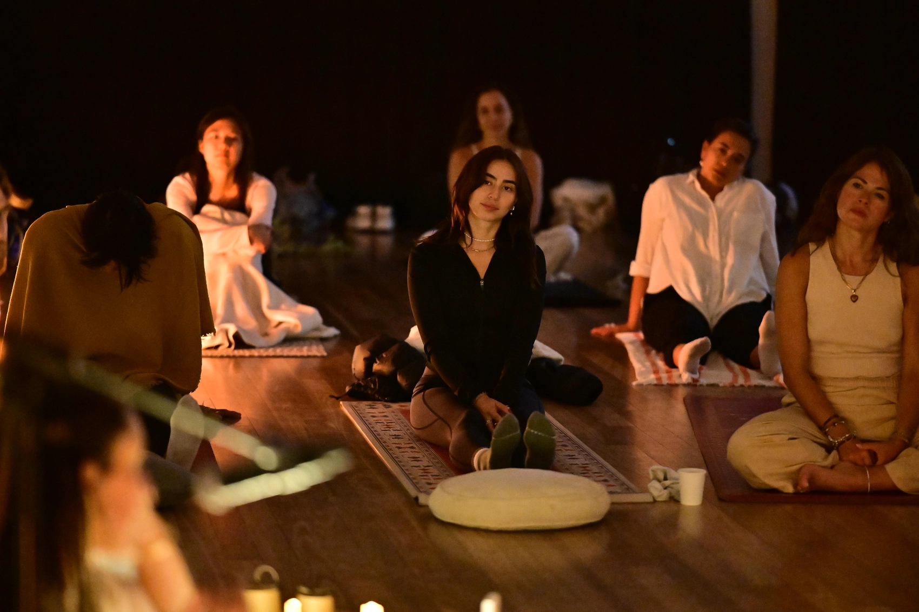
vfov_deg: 12.2
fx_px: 2859
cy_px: 306
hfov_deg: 18.3
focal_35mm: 112
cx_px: 460
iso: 6400
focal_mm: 75
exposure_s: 1/60
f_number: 1.2
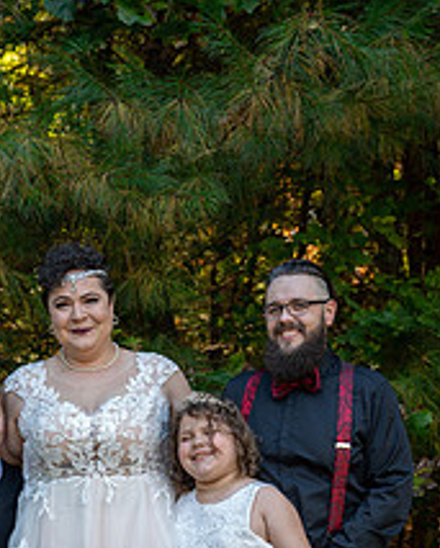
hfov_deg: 17.3
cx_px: 169
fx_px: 1446
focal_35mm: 89
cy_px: 527
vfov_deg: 20.9
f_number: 4.5
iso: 800
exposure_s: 1/200
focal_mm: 45
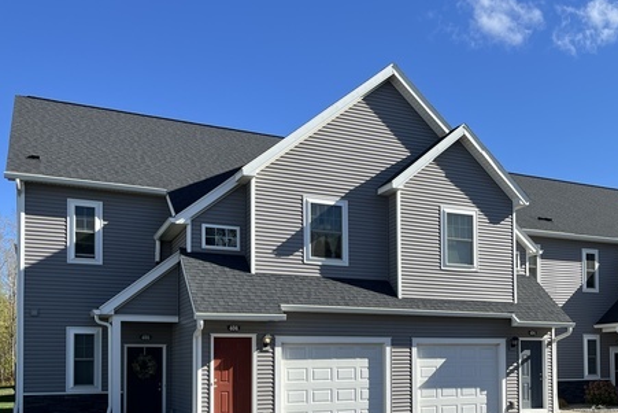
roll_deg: +0.5
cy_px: 332
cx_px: 435
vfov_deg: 32.5
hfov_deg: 47.3
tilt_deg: +2.0
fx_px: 687
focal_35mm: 40
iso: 50
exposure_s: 1/2410
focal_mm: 5.1
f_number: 1.6
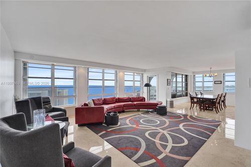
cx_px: 126
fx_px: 112
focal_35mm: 16
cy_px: 84
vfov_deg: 73.7
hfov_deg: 96.8
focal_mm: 16
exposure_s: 1/160
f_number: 4
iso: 320
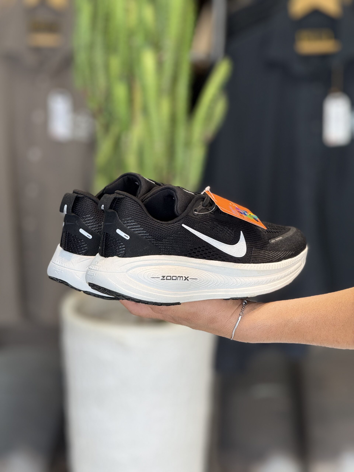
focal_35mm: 120
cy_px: 236
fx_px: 1636
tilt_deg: -15.5
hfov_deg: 12.3
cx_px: 177
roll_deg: -0.7
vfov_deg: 16.4
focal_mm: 15.66
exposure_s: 1/100
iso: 80
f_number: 2.8
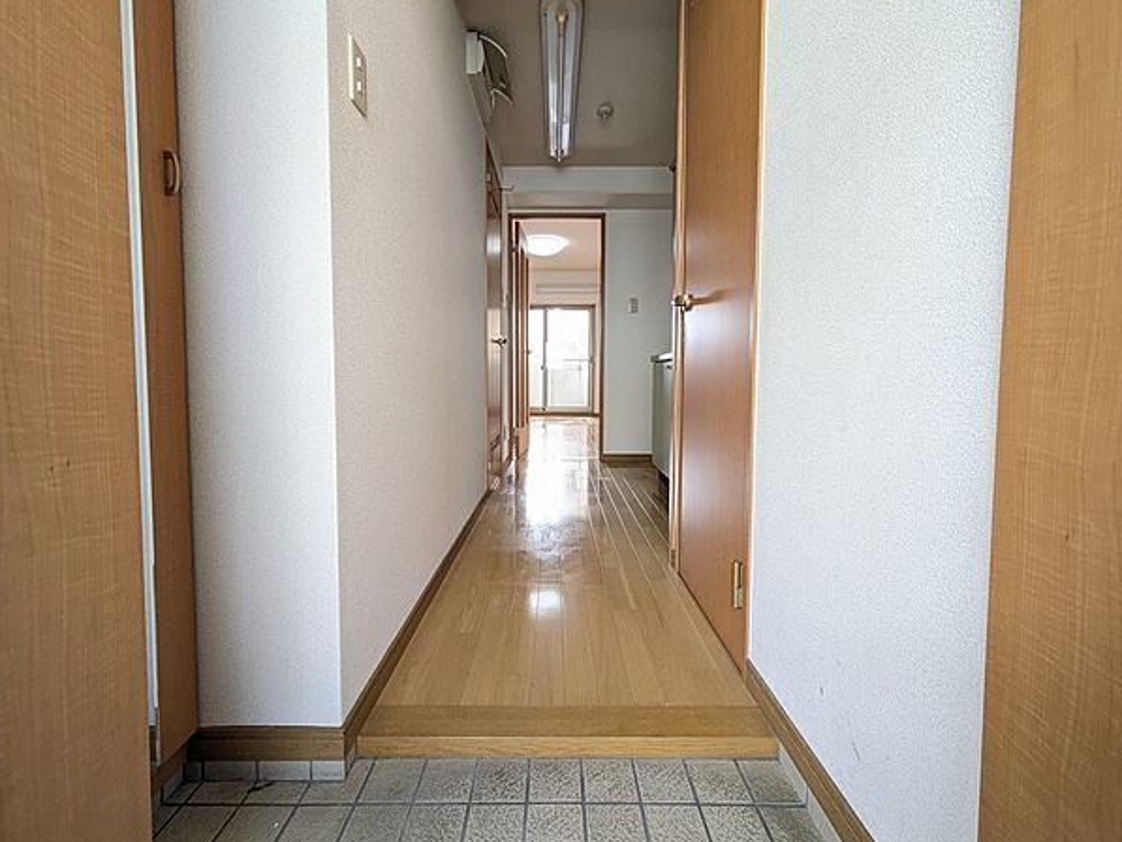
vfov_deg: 81.7
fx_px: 486
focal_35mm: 15
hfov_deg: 98.1
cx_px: 550
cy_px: 402
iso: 201
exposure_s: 1/120
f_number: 2.2
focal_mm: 1.83
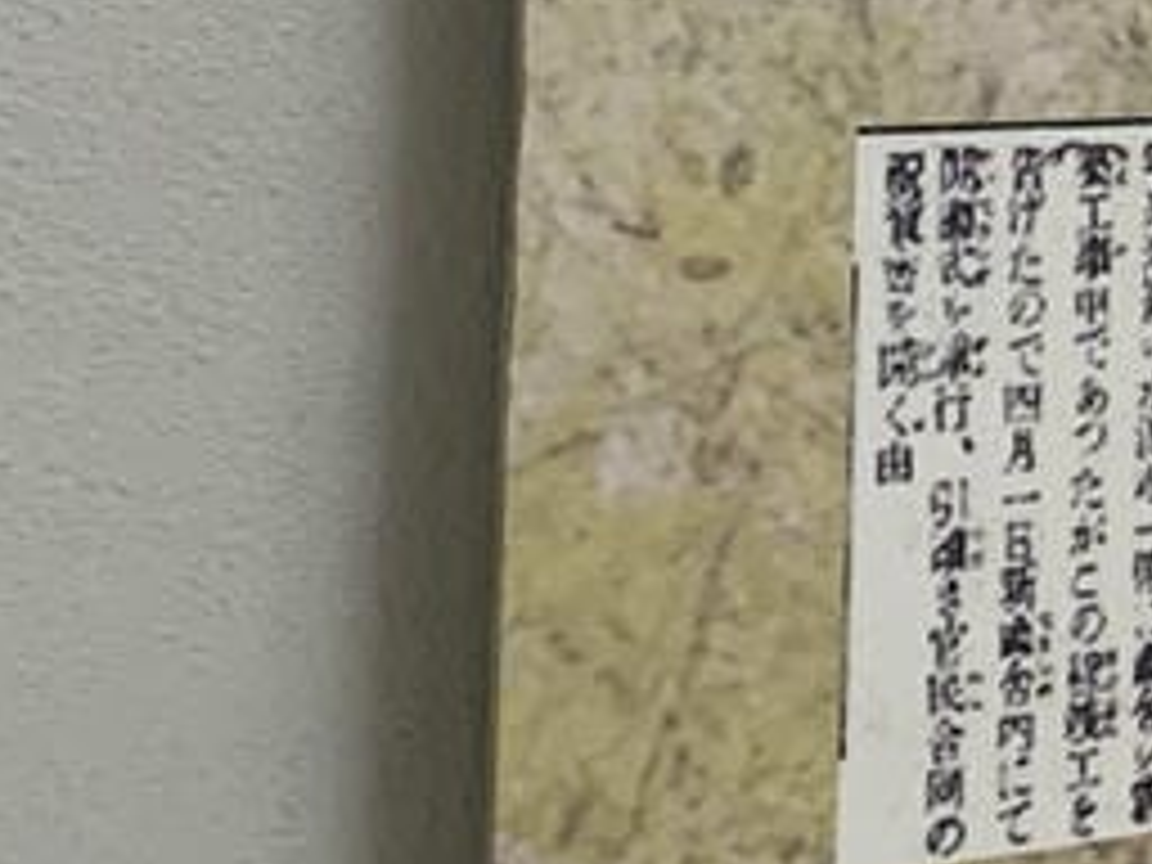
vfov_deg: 11.8
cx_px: 2646
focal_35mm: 122
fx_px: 4060
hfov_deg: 12.9
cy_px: -238
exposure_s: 1/60
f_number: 1.8
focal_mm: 4.25
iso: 125
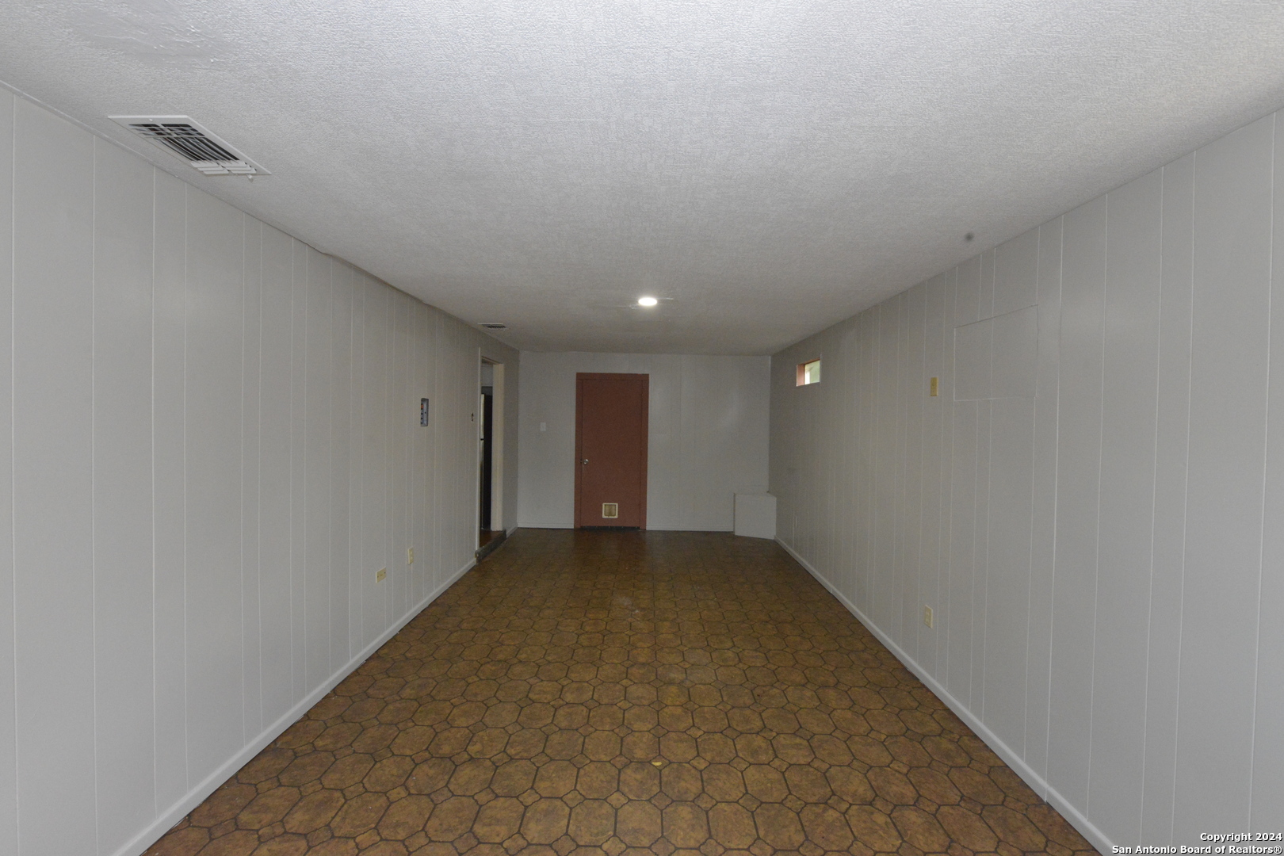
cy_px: 428
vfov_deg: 81.2
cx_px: 642
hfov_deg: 104.3
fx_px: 499
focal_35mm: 14
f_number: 11
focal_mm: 14
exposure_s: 1/60
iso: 6400
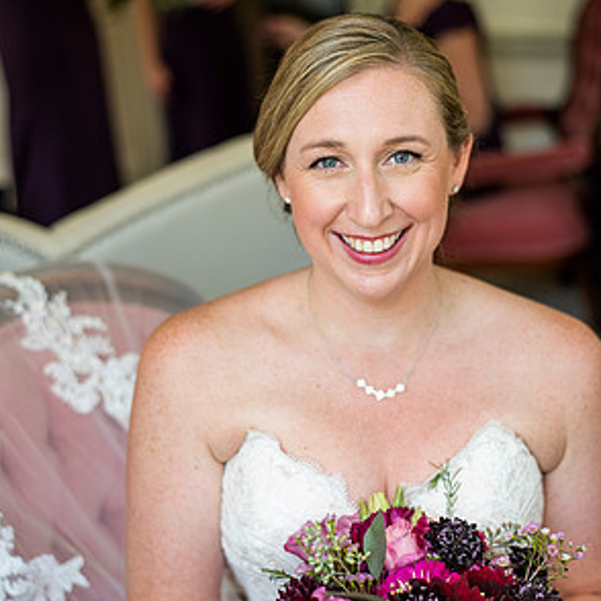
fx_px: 1277
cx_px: 303
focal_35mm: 65
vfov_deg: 26.5
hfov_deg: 26.5
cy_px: 294
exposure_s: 1/640
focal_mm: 50
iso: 640
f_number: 2.2
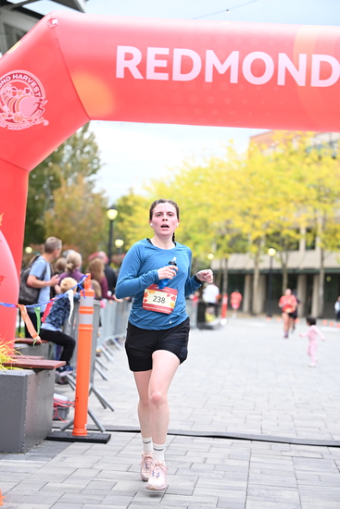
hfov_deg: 16.7
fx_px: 1161
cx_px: 170
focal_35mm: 82
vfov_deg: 24.8
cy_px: 254
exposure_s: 1/1600
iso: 640
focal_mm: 82
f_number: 2.8
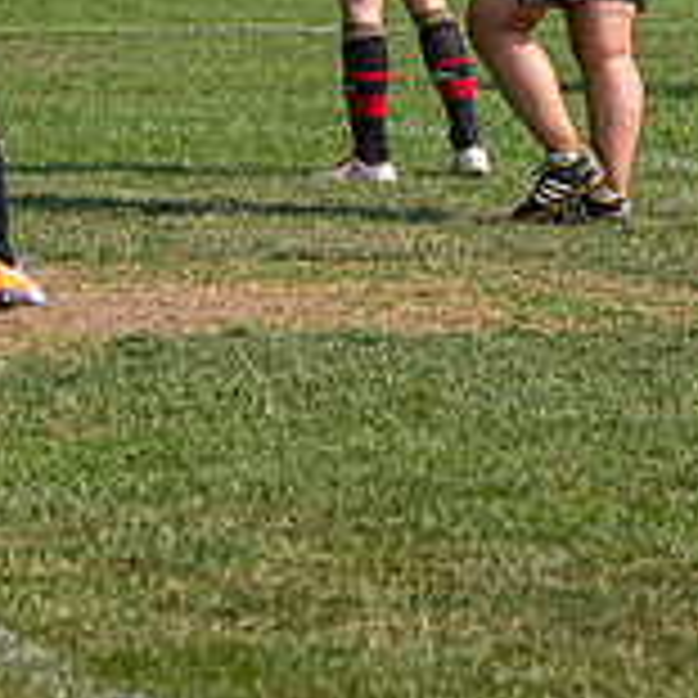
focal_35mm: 375
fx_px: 8555
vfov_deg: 4.7
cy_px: -161
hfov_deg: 4.6
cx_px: -603
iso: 400
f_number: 2.8
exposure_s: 1/6400
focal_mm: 70
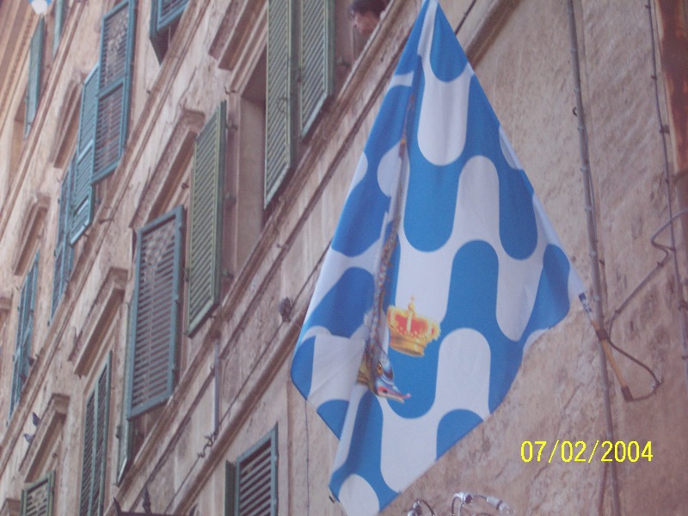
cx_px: 344
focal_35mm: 101
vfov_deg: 14.6
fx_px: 2007
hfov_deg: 19.4
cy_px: 258
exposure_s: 1/60
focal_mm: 21.3
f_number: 4.8
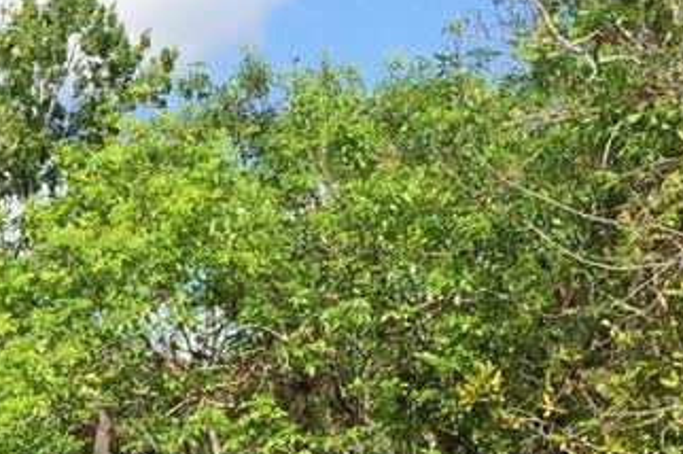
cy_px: 740
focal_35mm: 150
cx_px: -407
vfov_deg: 8.8
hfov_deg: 12.8
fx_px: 2843
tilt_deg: -2.4
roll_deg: +1.7
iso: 32
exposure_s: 1/1709
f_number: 2.2
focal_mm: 4.15
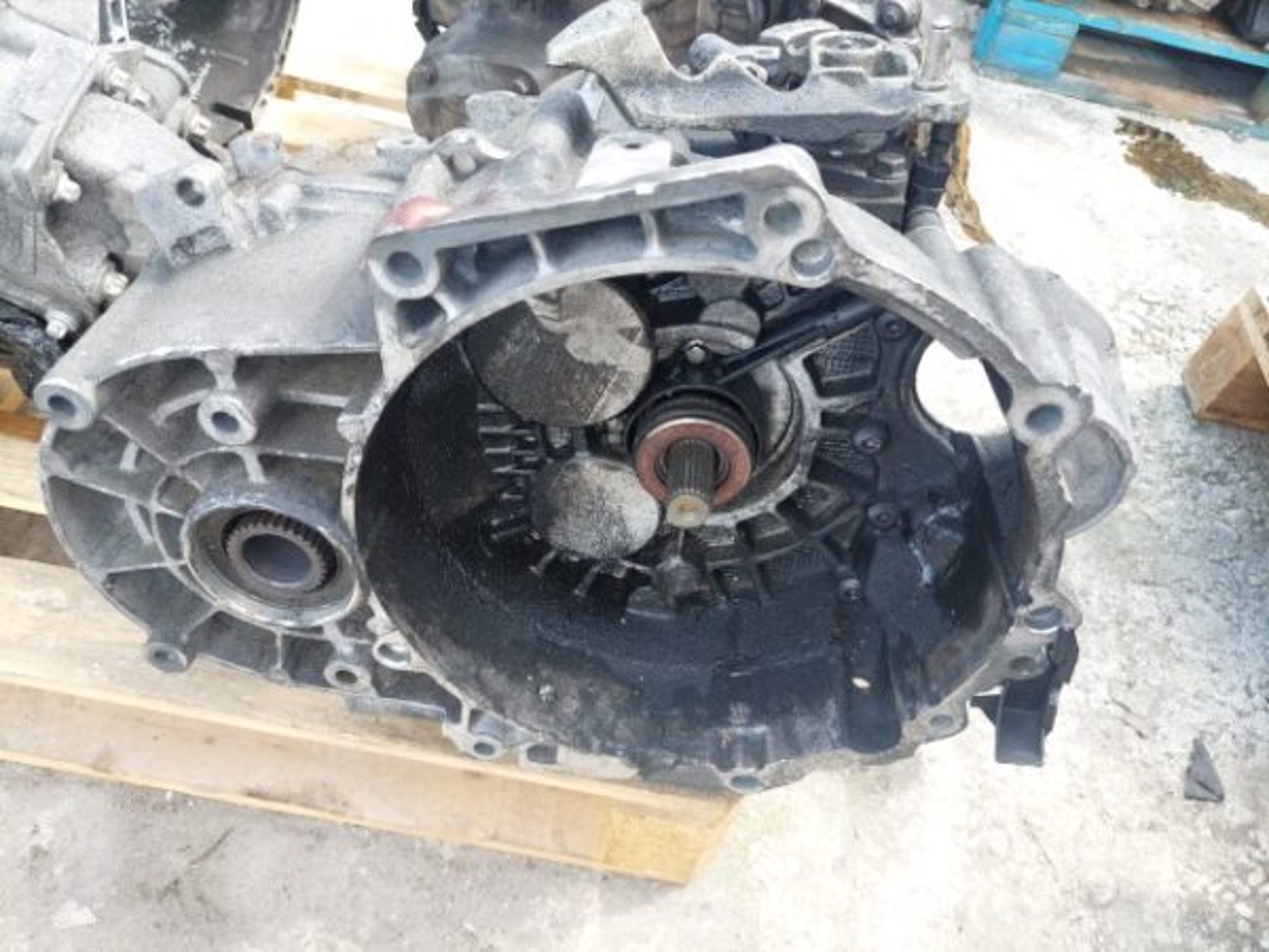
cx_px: 634
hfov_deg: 69.4
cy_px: 476
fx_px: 916
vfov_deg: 54.9
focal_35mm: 25
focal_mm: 5.23
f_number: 1.8
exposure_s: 1/100
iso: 50
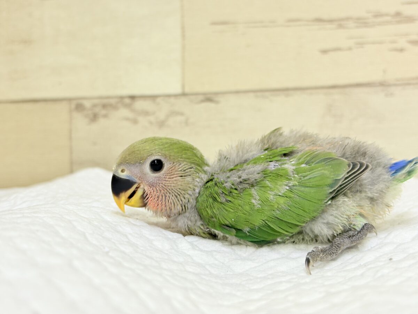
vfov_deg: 28.0
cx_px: 209
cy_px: 157
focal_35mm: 52
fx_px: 628
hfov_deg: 36.8
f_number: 1.6
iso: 50
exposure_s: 1/50
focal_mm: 5.96
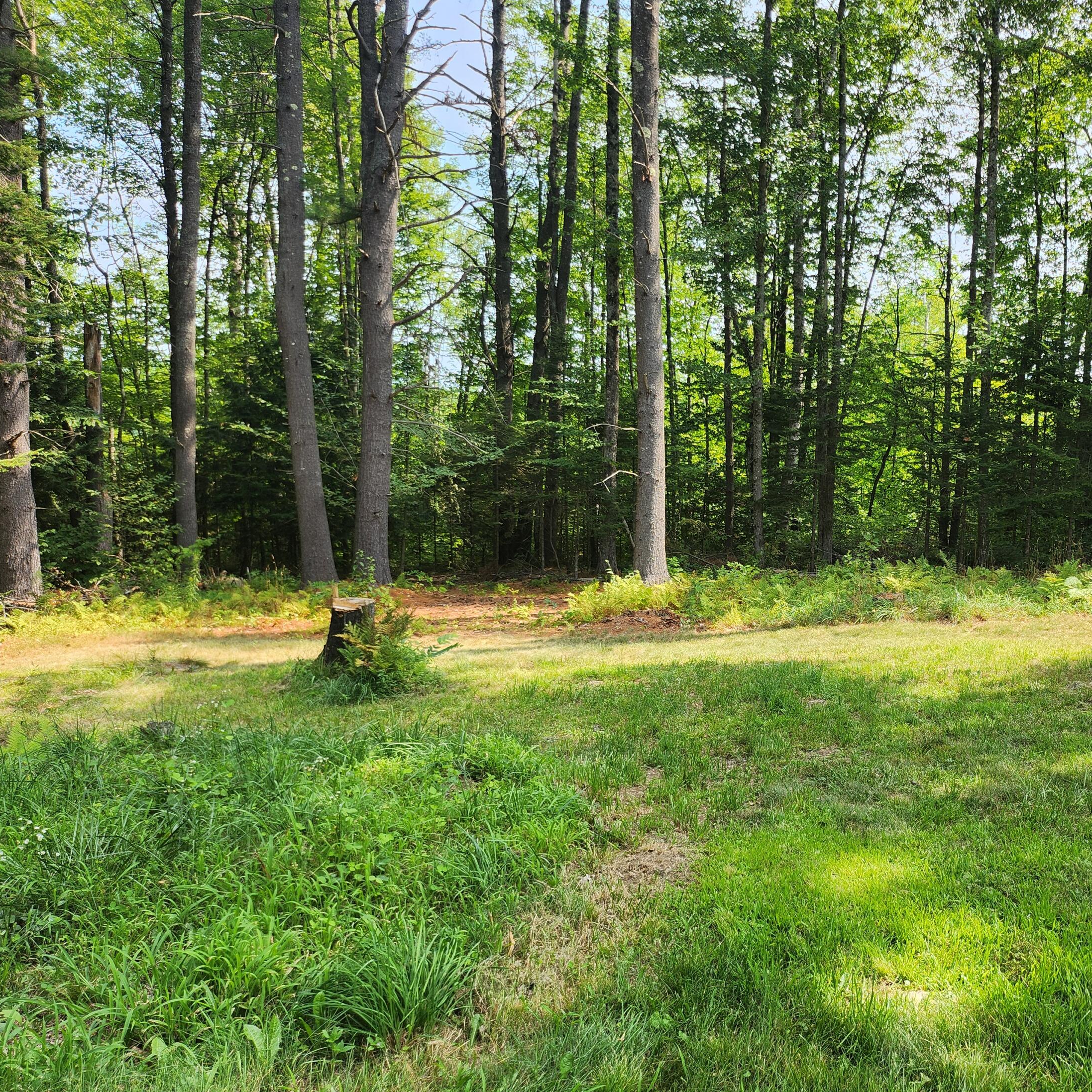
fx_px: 1035
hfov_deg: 54.3
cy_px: 536
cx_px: 743
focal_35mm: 29
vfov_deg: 55.6
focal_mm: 5
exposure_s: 1/484
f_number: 1.8
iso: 50
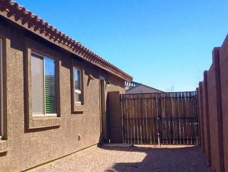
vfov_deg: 23.3
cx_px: 6
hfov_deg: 29.0
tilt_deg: +3.8
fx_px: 415
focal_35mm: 63
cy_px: 98
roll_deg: +0.4
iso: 32
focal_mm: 4.15
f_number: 2.2
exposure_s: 1/1980
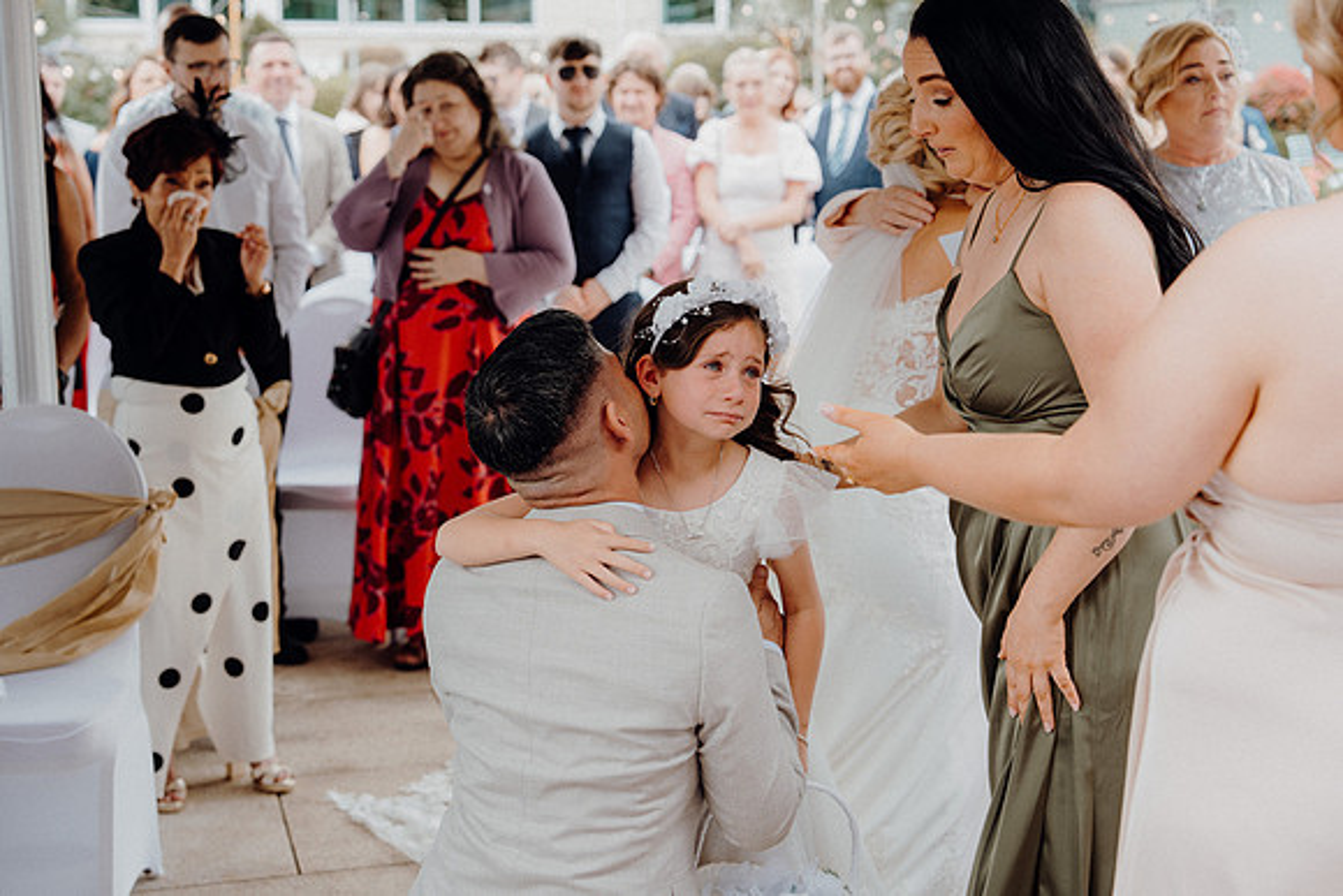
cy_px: 448
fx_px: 1978
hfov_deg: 37.5
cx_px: 672
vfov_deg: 25.5
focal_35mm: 53
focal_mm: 53
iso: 125
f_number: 3.5
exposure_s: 1/200
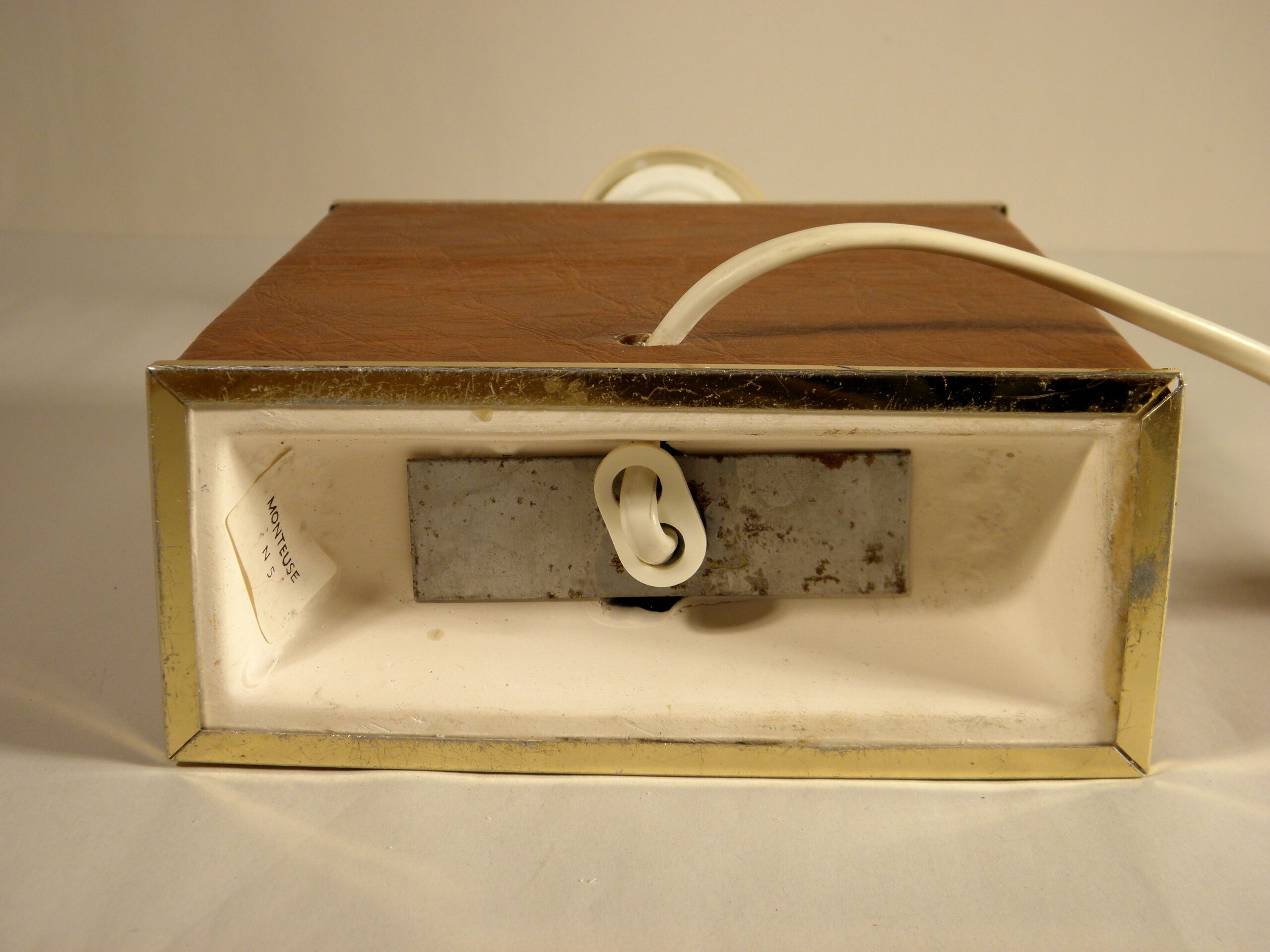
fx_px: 1834
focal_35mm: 50
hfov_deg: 38.2
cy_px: 476
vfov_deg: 29.1
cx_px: 635
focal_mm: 9.1
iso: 100
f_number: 4
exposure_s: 1/50
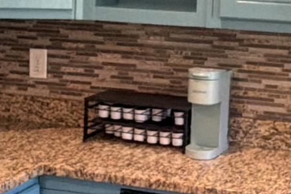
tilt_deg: -4.5
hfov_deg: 21.6
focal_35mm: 94
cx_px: 184
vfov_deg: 14.5
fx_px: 760
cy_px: 41
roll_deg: -2.2
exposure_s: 1/60
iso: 500
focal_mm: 2.22
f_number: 2.2
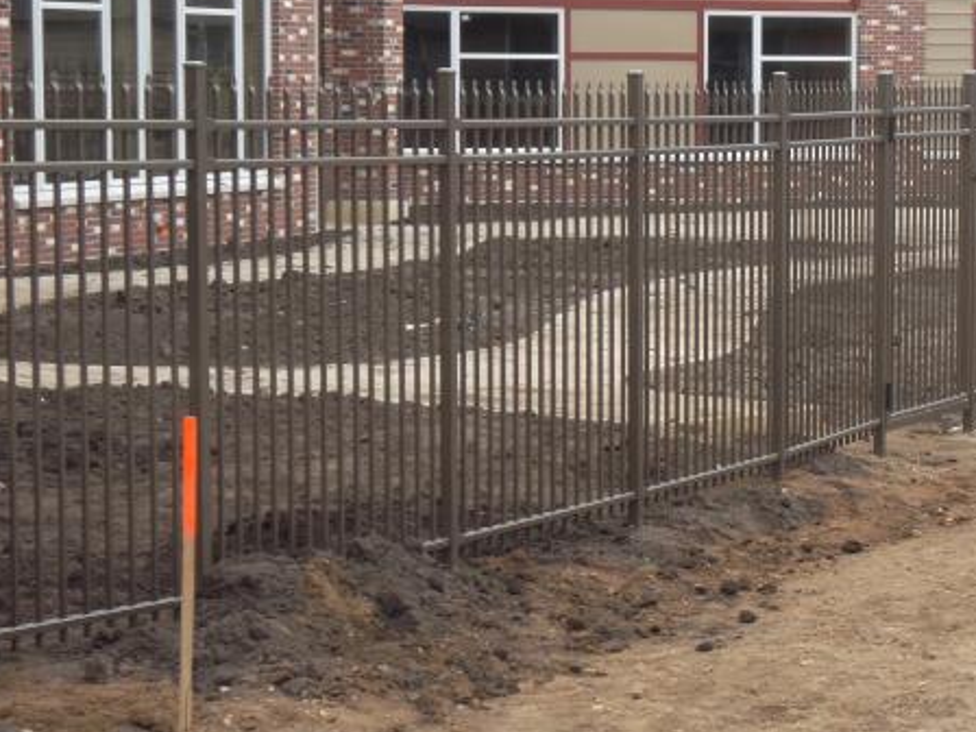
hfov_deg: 14.9
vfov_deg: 11.2
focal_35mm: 132
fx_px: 3722
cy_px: 375
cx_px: 747
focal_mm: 13.2
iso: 80
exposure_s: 1/125
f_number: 3.9
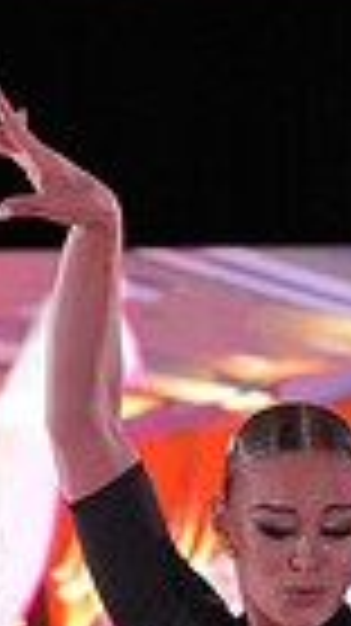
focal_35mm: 284
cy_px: 959
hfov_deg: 4.2
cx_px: 596
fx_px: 4708
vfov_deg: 7.5
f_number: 4
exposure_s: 1/500
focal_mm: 65
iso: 2000
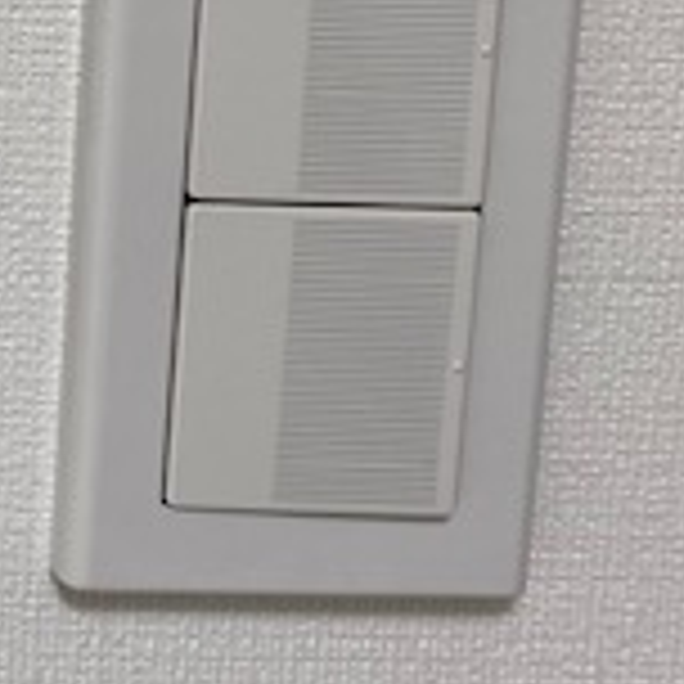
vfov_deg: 17.3
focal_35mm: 97
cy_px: -86
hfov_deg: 15.1
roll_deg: -1.5
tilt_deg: -10.2
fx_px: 2168
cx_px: -608
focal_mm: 4.25
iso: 64
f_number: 1.8
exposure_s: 1/100
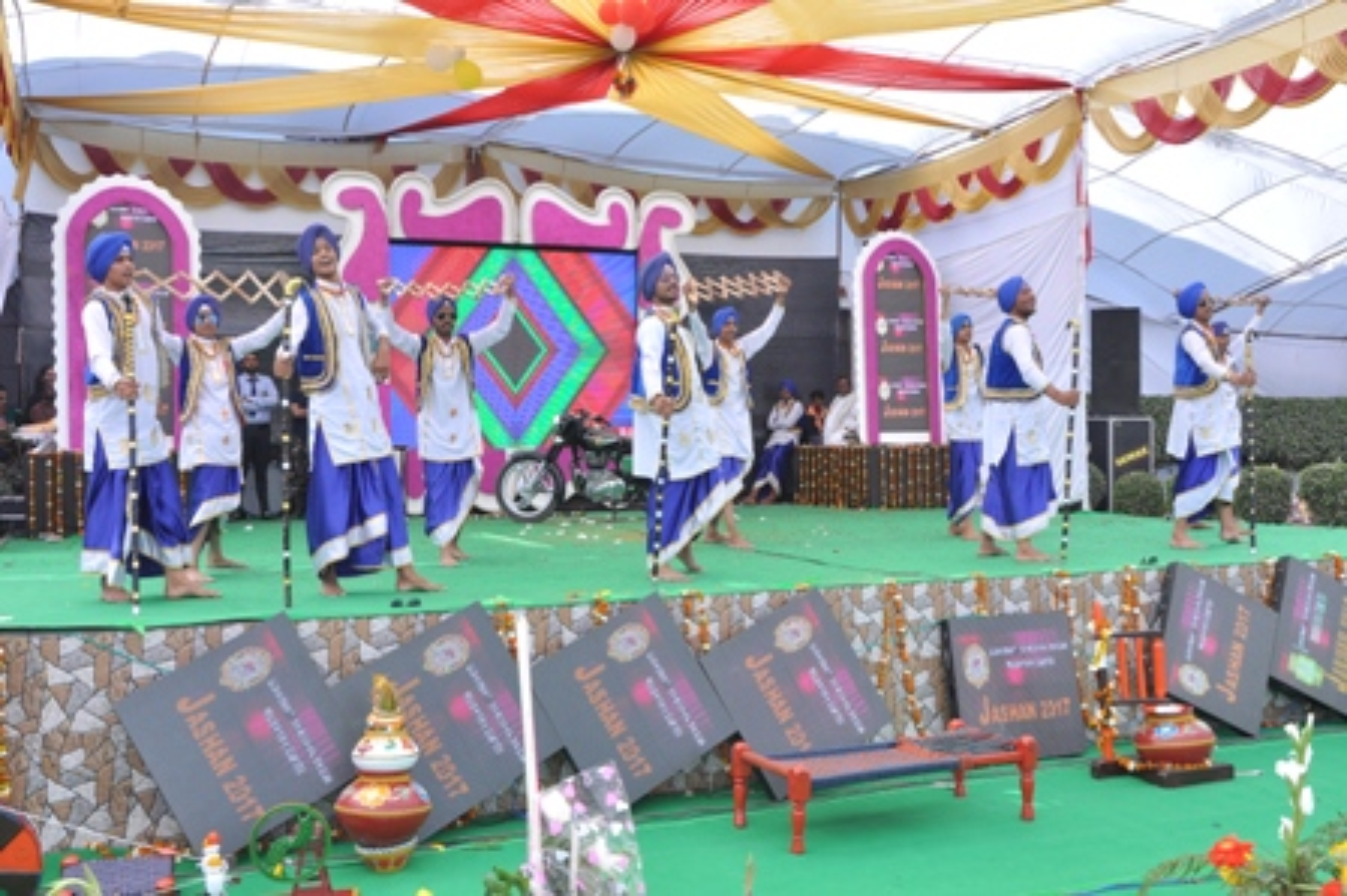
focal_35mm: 33
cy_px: 448
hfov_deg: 57.3
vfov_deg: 39.9
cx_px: 674
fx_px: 1234
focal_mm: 22
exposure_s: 1/100
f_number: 10
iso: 200
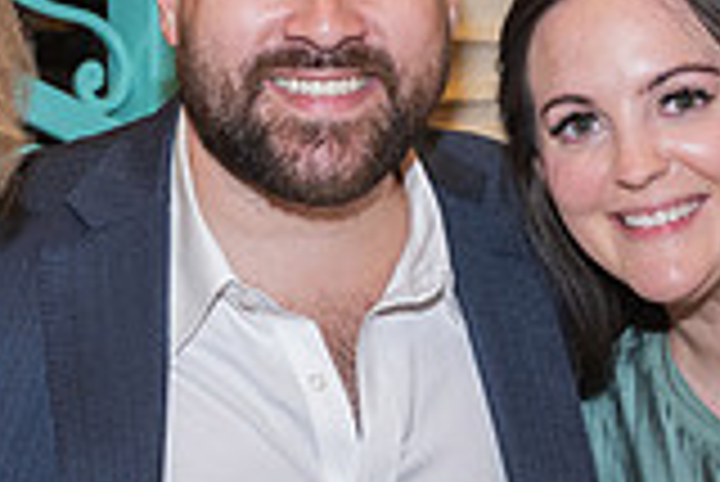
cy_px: 331
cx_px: 302
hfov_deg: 13.9
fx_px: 2943
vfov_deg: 9.3
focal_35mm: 147
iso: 1000
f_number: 6.3
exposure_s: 1/100
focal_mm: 40
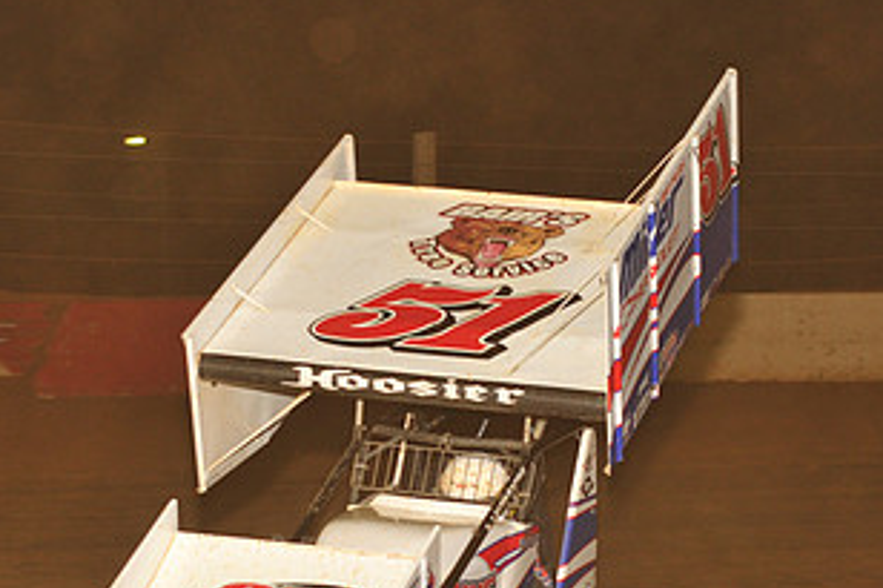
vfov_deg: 8.5
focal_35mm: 162
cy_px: 445
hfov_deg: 12.7
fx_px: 3971
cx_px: 278
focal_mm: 86
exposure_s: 1/250
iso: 1000
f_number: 6.3
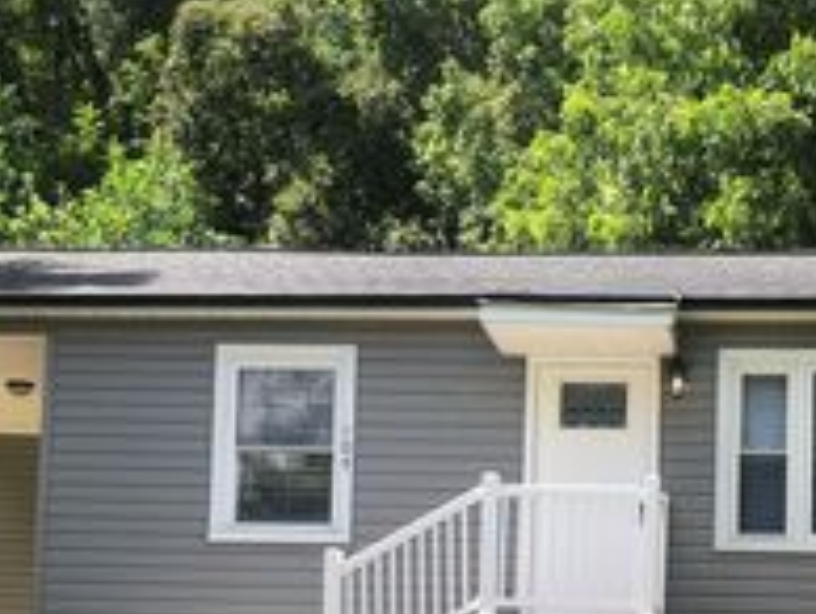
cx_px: 572
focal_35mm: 72
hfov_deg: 26.8
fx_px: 1699
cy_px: 561
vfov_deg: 20.1
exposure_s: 1/558
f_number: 1.8
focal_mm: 3.99
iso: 20
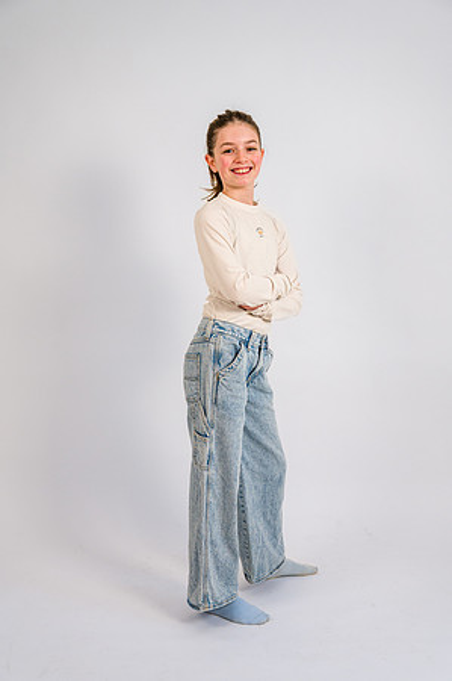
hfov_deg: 29.8
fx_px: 849
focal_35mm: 45
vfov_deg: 43.6
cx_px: 226
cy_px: 340
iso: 800
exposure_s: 1/80
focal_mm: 45
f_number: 4.5
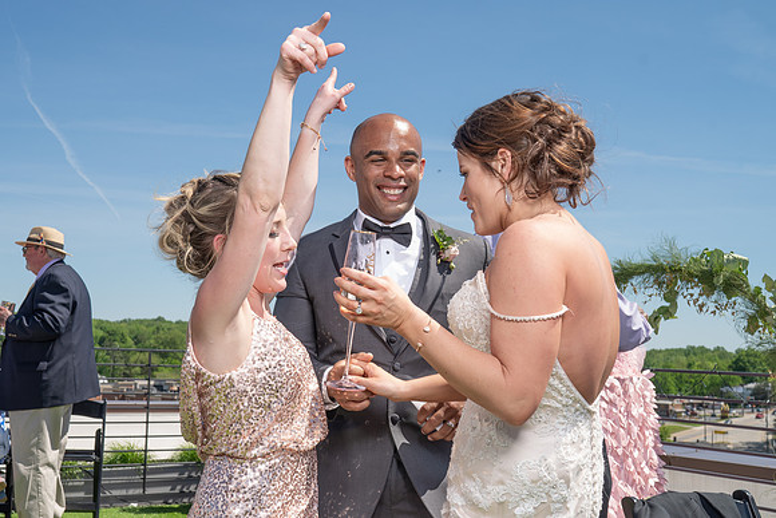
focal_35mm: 43
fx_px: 934
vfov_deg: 31.0
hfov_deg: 44.9
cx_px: 311
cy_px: 286
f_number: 7.1
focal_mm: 35
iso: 50
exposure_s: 1/250
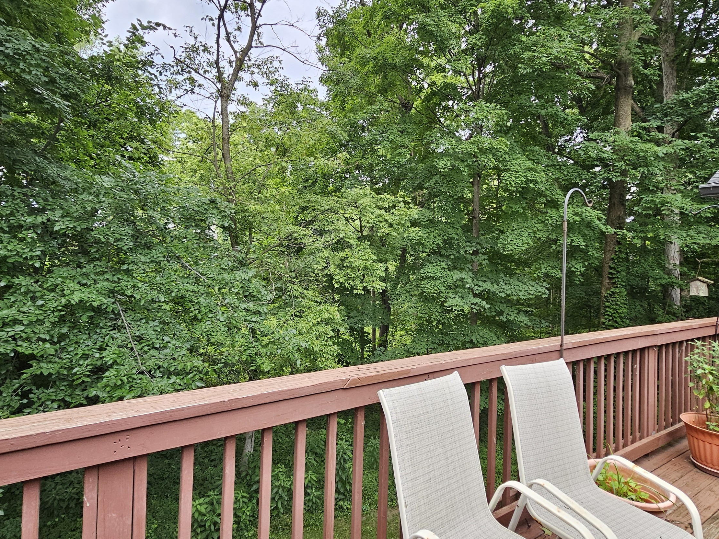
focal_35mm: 18
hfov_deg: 87.7
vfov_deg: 71.5
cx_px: 366
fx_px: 374
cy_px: 251
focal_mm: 2.2
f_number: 2.2
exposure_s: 1/207
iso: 160
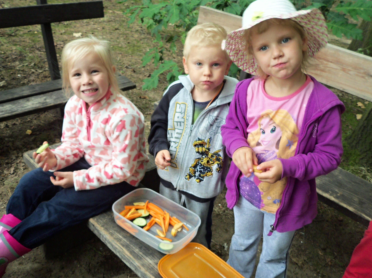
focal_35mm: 34
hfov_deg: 54.0
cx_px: 186
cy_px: 139
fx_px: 365
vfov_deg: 41.7
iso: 100
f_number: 2.9
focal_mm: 5.7
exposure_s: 1/30
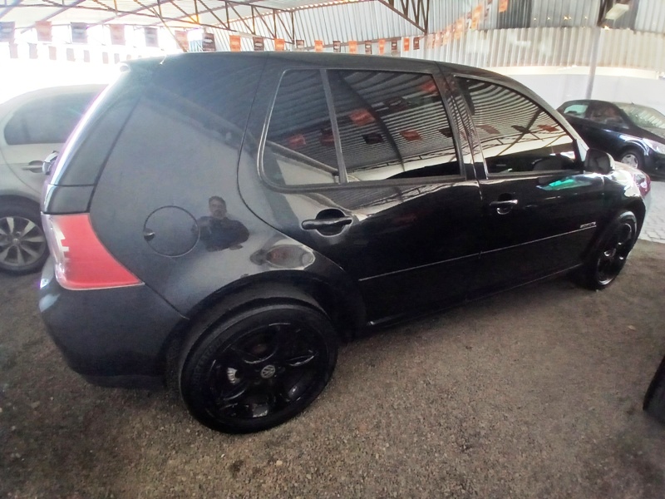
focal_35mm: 17
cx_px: 332
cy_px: 250
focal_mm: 1.4
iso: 200
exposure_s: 1/30
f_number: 2.2
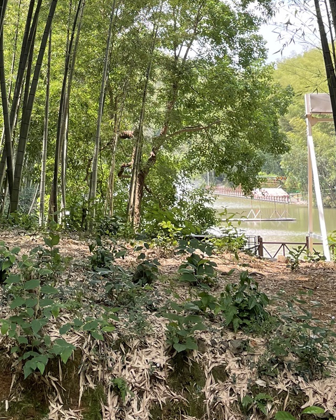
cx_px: 124
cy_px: -82
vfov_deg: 26.4
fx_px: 796
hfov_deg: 23.8
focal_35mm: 64
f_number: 1.6
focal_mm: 4.2
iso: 32
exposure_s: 1/346
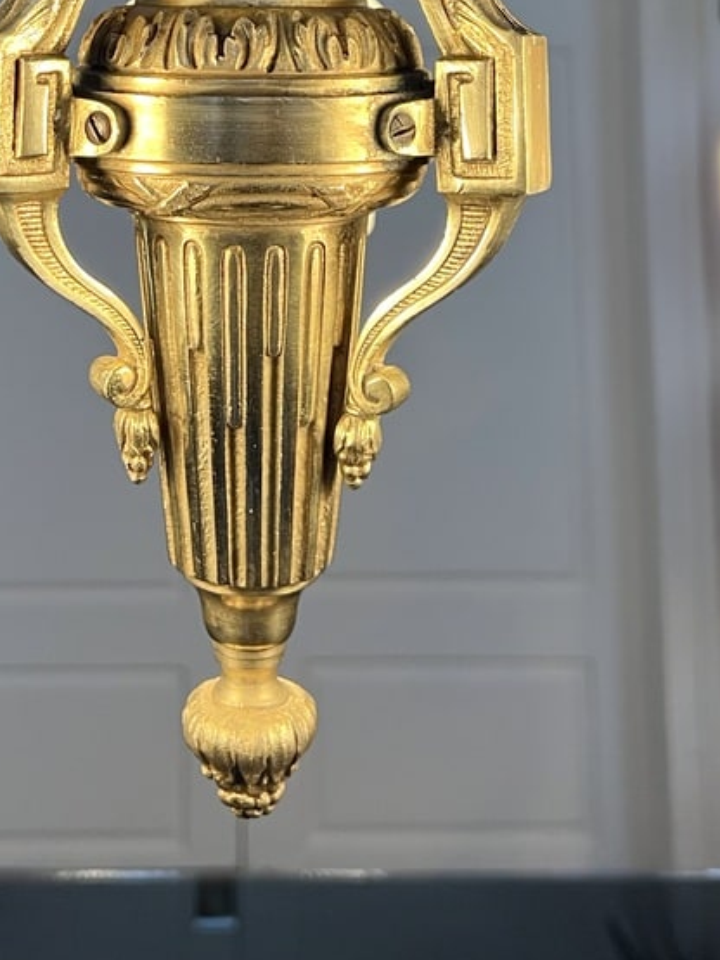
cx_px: 222
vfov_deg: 36.9
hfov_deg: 30.0
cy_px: 80
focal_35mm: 48
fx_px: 1332
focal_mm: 5.7
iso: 80
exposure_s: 1/50
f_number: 1.5
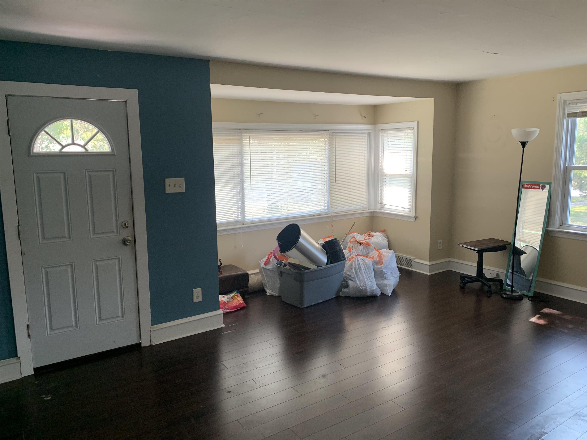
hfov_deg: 67.3
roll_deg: +0.9
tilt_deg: -9.7
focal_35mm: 26
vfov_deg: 53.1
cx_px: 294
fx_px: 441
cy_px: 220
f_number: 1.8
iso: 100
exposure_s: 1/105
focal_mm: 4.25
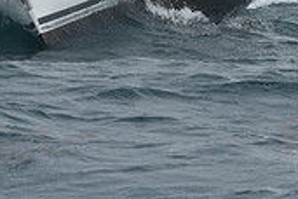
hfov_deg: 6.1
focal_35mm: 340
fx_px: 2814
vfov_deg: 4.0
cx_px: 190
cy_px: -134
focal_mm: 100
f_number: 8
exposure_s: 1/800
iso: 250
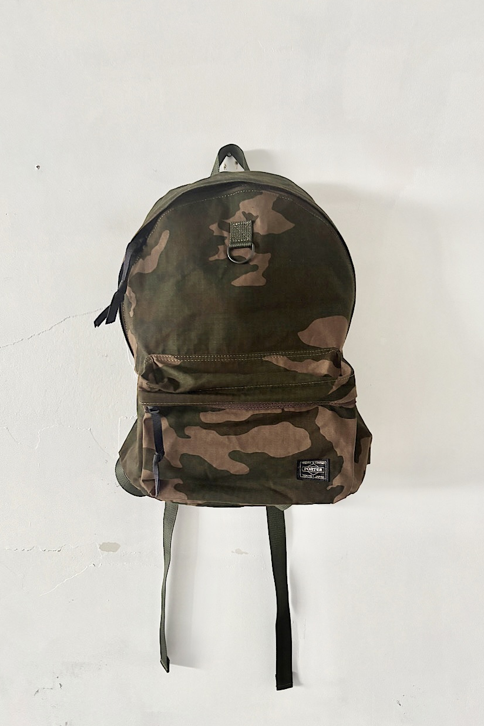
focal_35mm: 28
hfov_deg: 46.4
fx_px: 565
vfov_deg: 65.5
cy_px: 359
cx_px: 244
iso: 400
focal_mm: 5.96
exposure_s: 1/60
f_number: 1.6
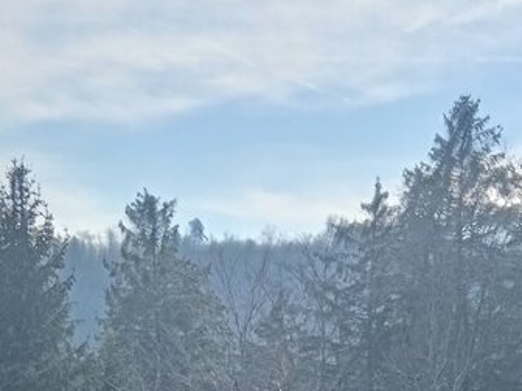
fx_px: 1553
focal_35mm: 103
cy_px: 706
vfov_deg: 13.0
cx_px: 348
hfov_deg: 19.0
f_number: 1.9
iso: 100
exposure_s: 1/447
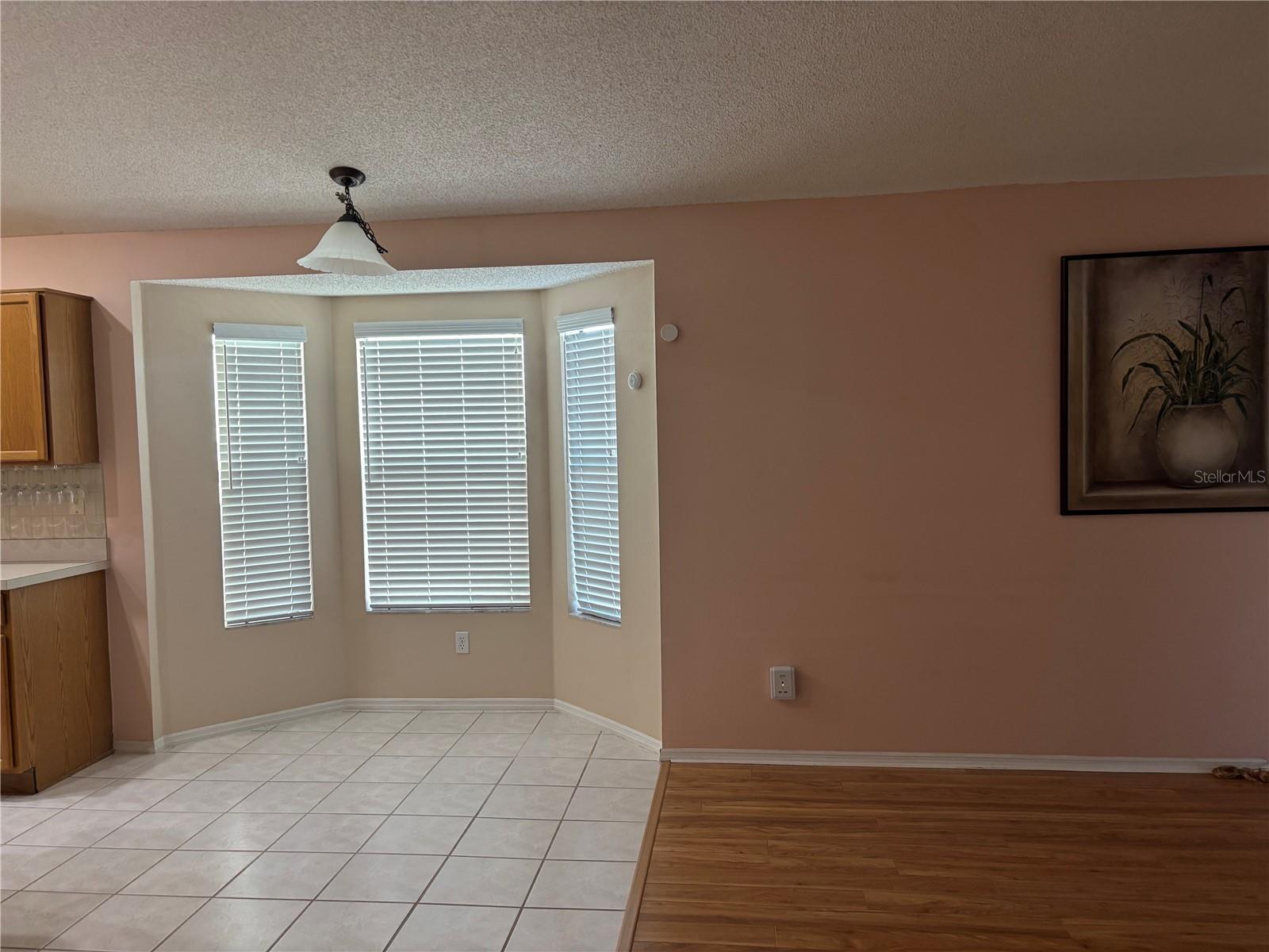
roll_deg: +0.4
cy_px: 476
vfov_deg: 53.1
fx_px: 953
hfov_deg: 67.3
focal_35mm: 26
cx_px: 634
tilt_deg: -2.8
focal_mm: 5.96
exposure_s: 1/60
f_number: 1.6
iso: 160
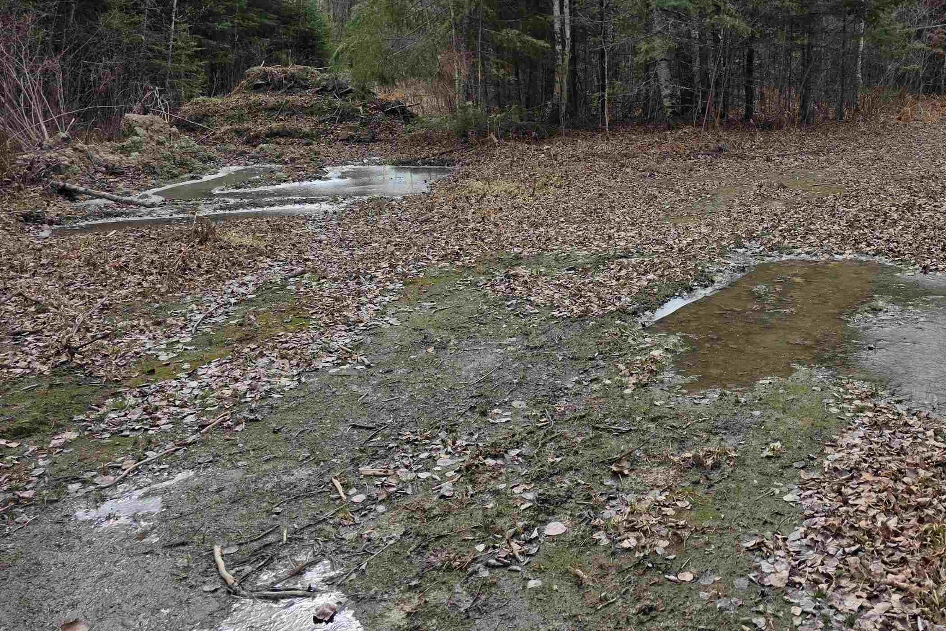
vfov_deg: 36.7
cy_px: 137
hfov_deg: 52.9
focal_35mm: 35
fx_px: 920
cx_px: 663
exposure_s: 1/5958
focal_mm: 6.3
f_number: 1.7
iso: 80
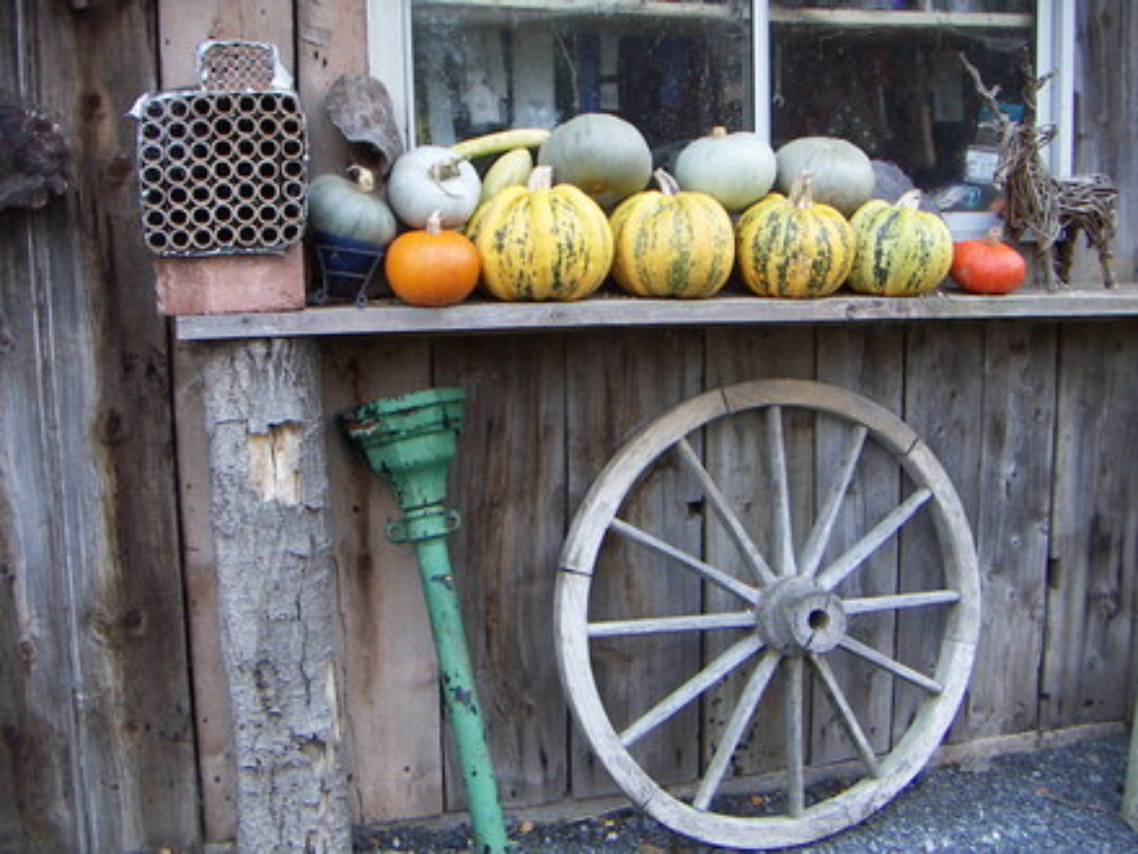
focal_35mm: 36
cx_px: 569
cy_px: 427
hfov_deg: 51.4
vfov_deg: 39.7
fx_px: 1183
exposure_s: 1/50
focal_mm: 4.7
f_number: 2.8
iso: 100
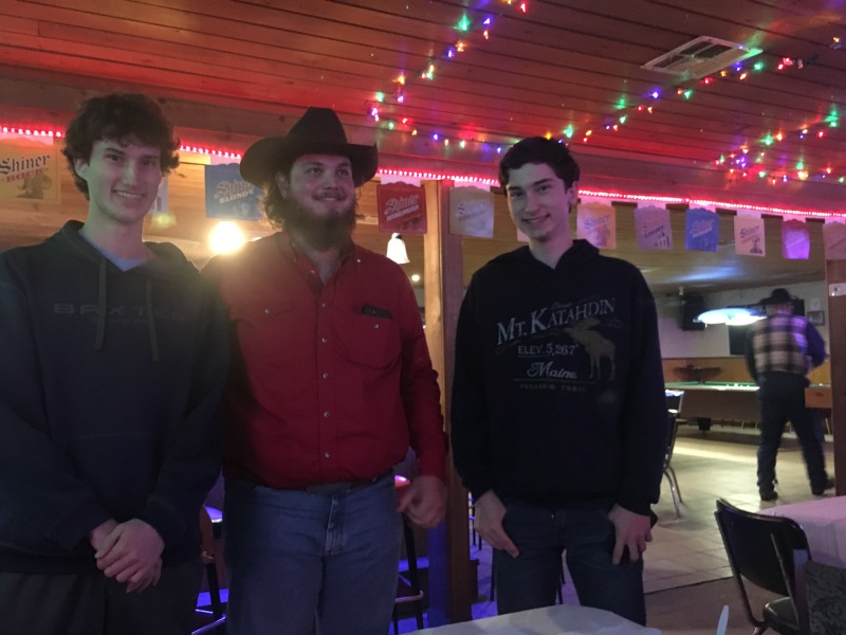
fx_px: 709
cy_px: 318
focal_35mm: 29
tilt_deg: +3.5
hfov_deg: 61.7
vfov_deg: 48.2
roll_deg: +1.3
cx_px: 423
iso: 640
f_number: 2.2
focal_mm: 4.15
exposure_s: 1/15
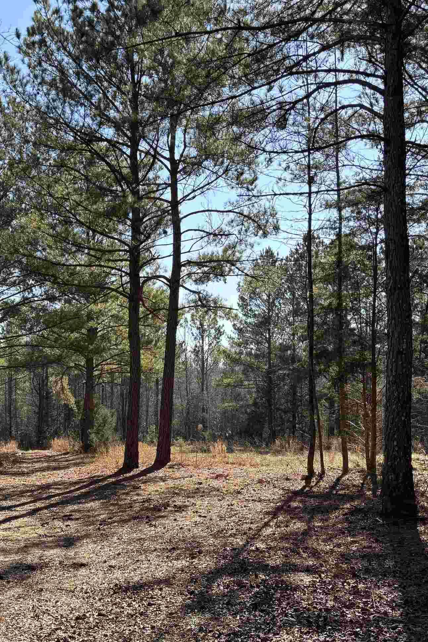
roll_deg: -0.4
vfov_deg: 45.3
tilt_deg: +1.5
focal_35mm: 43
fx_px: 767
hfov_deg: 30.5
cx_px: 95
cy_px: 372
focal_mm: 5.96
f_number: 1.6
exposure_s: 1/951
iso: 50
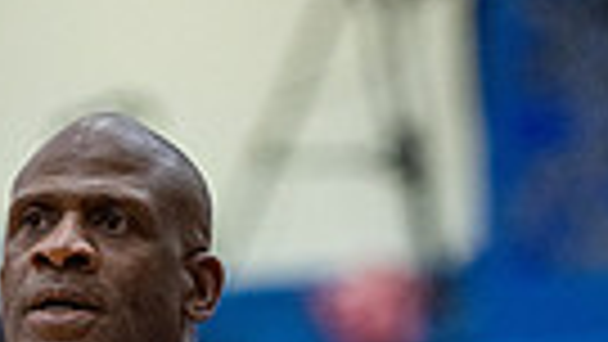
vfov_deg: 1.9
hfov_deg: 3.3
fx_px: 10401
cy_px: 950
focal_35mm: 645
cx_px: 176
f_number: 2.8
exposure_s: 1/1000
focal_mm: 185
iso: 6400
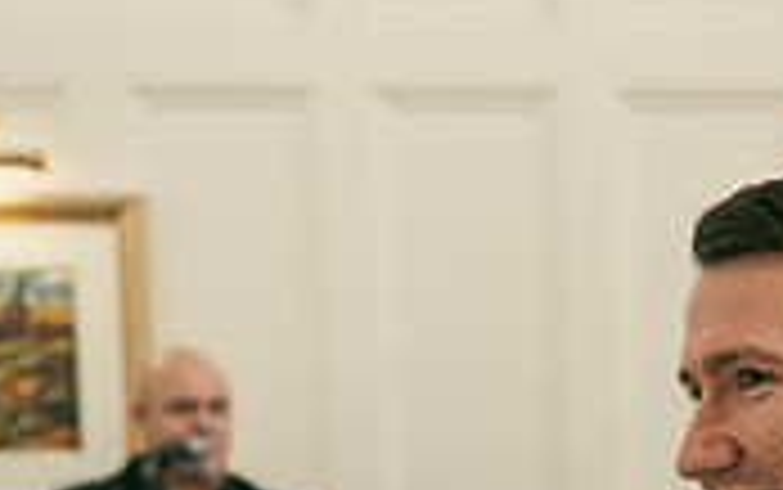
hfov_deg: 14.9
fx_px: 2904
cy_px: 834
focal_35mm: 136
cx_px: 927
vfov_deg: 9.3
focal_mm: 40
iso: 1000
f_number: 3.5
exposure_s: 1/160
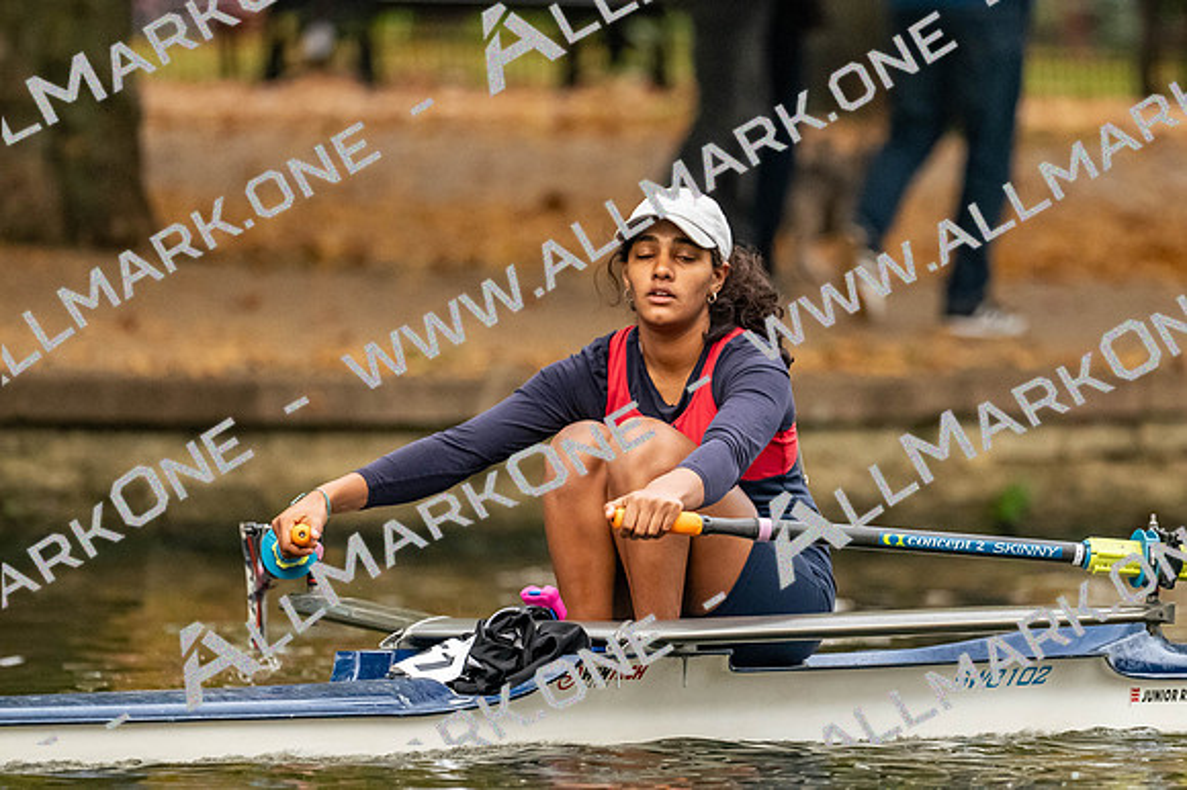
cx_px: 594
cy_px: 395
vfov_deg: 2.3
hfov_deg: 3.4
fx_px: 19771
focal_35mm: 600
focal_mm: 400
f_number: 4.5
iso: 4000
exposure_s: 1/2500
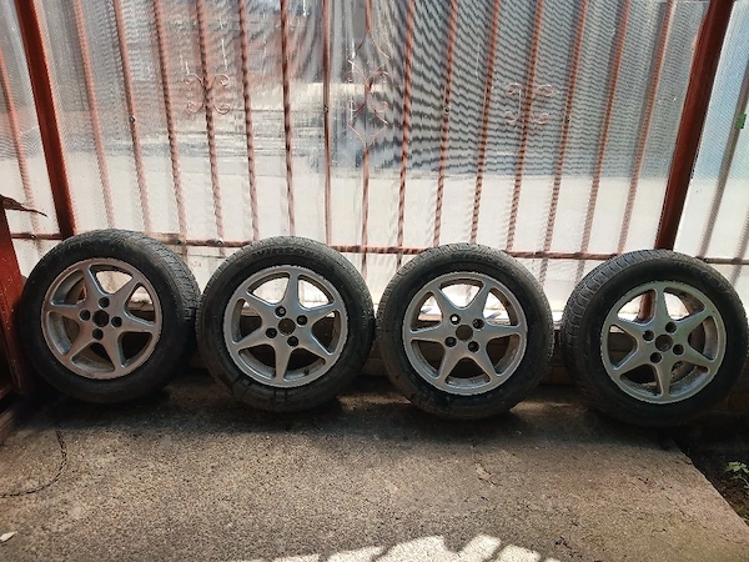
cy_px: 281
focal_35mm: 27
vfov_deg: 51.4
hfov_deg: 65.3
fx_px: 584
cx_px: 374
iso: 20
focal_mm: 3.98
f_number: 1.8
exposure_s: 1/175
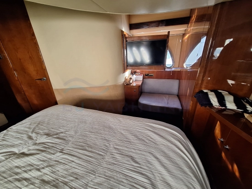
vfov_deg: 90.0
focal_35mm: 13
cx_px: 126
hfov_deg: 106.2
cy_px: 94
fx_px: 95
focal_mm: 1.74
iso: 200
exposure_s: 1/50
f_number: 2.2
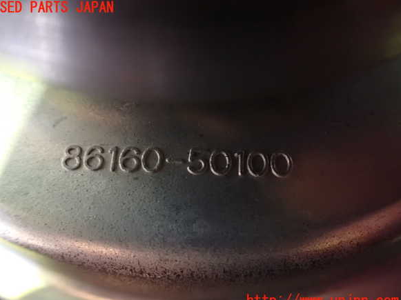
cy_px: 154
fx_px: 359
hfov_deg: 58.4
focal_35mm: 31
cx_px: 195
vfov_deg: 45.4
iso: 1600
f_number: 2.3
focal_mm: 5.4
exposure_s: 1/15
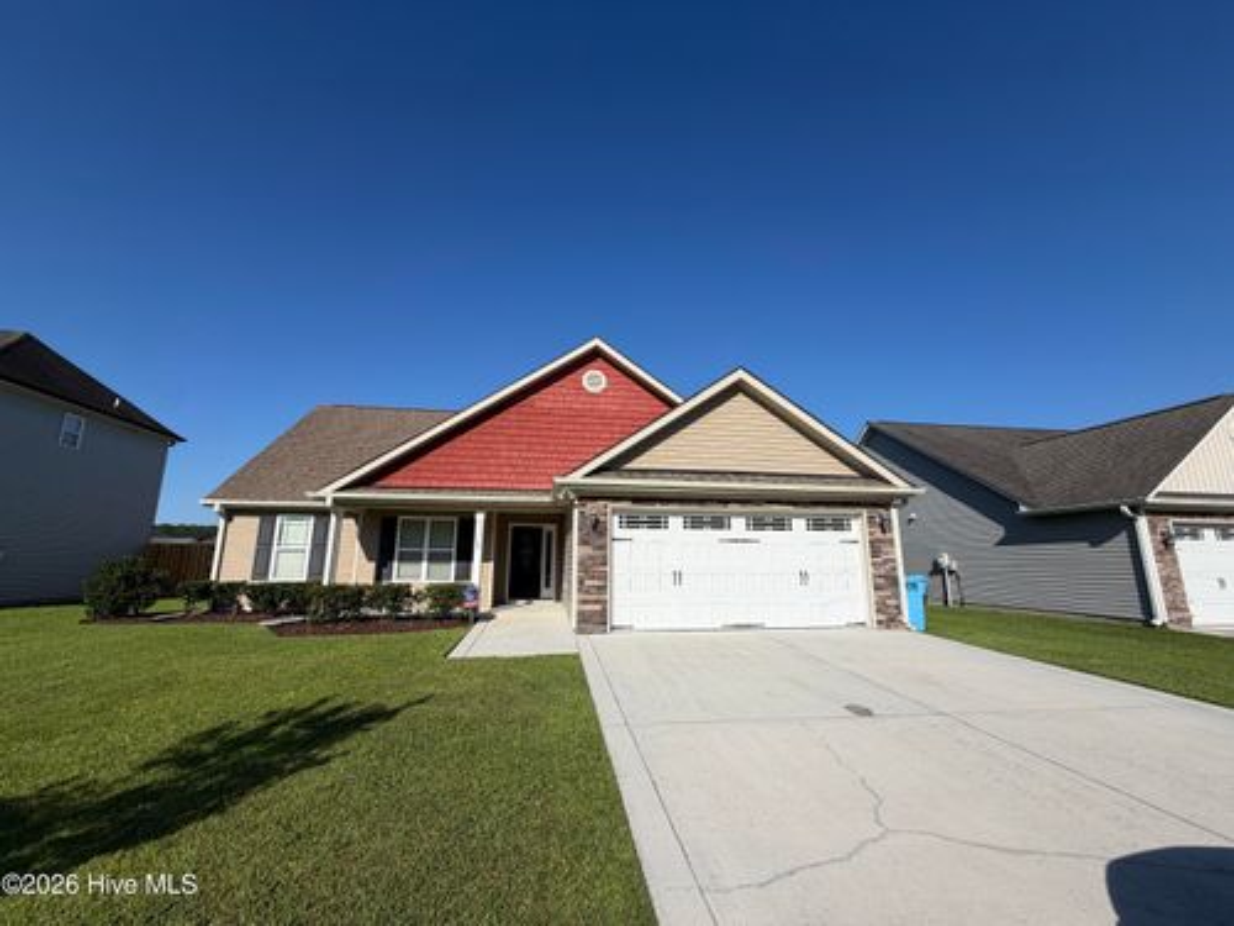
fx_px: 499
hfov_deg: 102.1
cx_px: 617
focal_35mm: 14
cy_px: 463
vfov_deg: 85.7
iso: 20
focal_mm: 2.22
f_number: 2.2
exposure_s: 1/1235
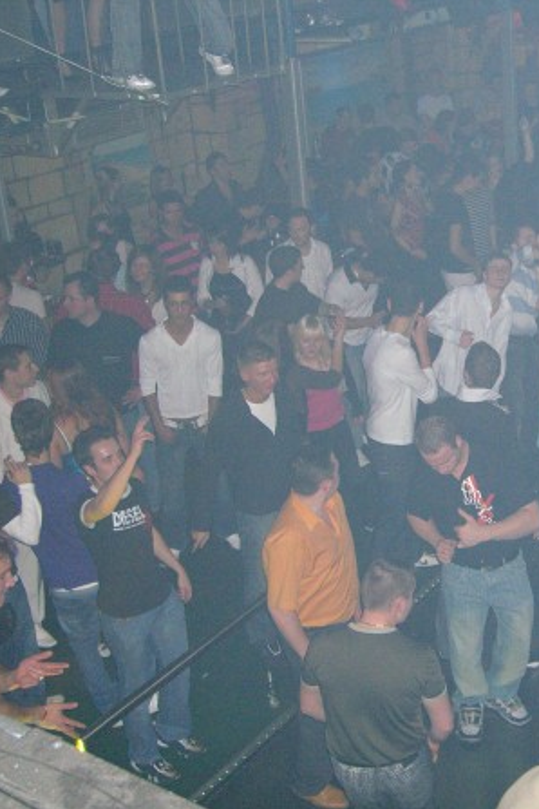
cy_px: 405
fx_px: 1190
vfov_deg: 37.5
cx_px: 467
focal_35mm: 53
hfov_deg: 24.9
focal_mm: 7.9
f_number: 2.8
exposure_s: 1/60
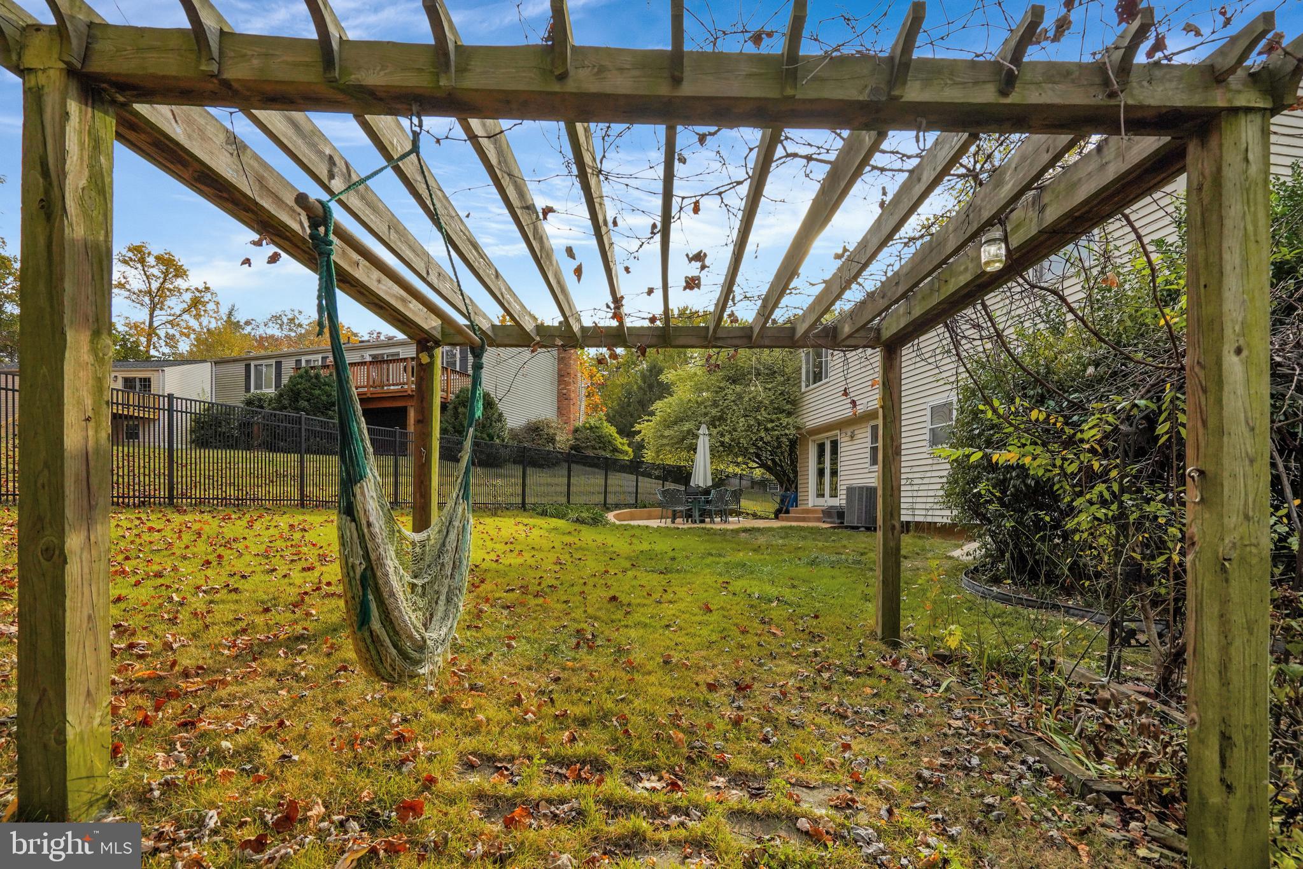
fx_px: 579
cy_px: 434
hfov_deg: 96.7
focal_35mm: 16
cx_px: 652
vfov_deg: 73.8
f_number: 8
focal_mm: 16
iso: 1250
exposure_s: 1/1250
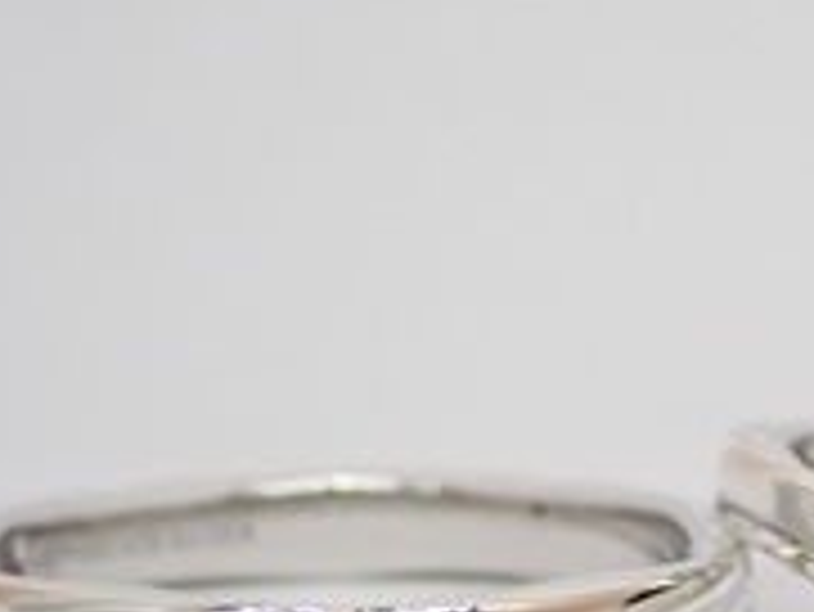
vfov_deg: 7.8
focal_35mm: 191
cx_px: 697
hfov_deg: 10.3
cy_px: 596
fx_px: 4494
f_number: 4.1
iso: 200
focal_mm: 13.65
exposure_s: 1/125
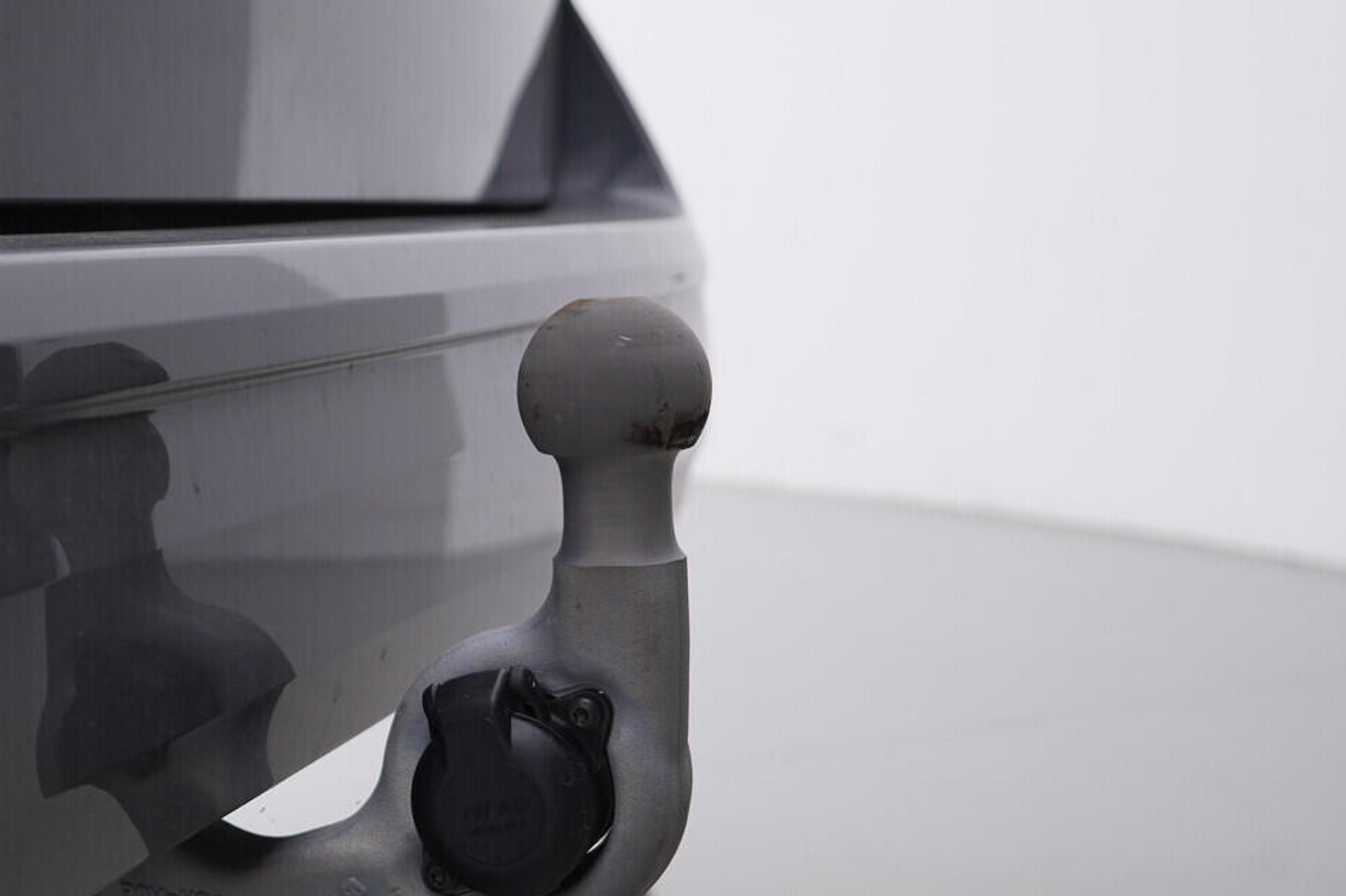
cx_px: 381
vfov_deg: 24.5
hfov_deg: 35.6
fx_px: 2056
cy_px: 591
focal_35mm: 55
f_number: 3.5
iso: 125
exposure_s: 1/60
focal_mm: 24
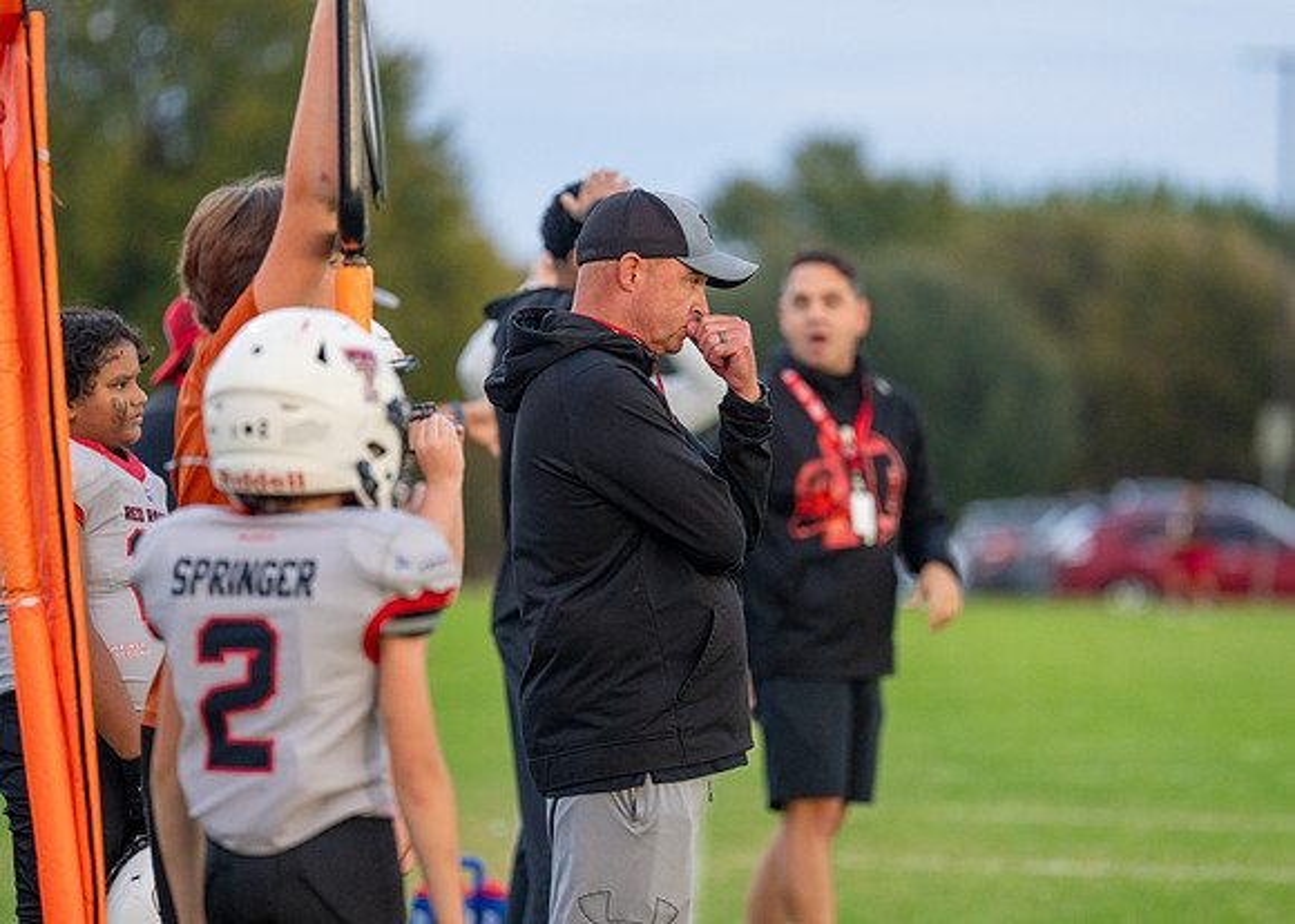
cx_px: 668
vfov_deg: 5.2
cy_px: 441
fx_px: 10219
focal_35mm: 278
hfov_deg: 7.3
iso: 1000
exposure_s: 1/1250
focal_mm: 200
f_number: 2.8
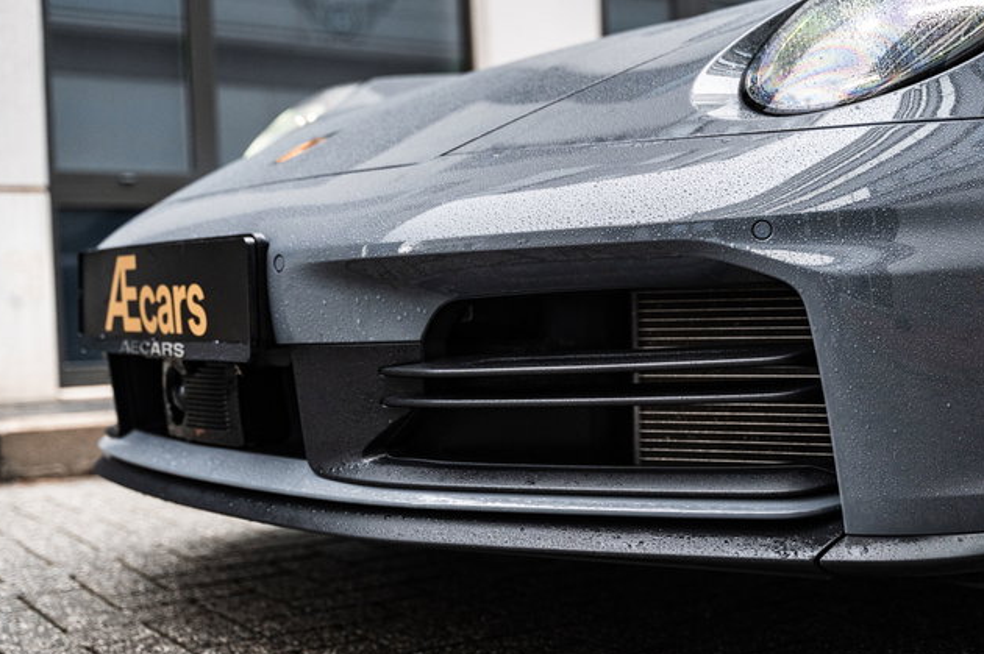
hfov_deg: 39.5
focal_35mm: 50
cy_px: 361
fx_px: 1366
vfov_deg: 26.9
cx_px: 576
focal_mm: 41
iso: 1250
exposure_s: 1/160
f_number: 2.8
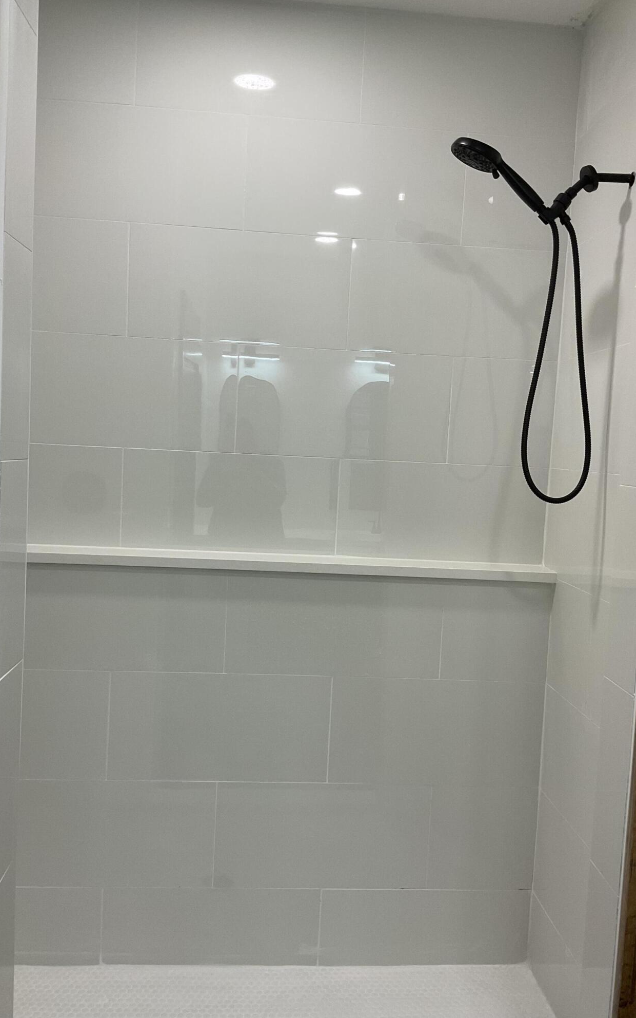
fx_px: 859
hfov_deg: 40.6
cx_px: 316
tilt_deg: -4.4
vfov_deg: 61.2
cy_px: 508
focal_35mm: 31
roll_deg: -3.1
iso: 40
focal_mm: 3
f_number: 1.8
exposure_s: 1/60
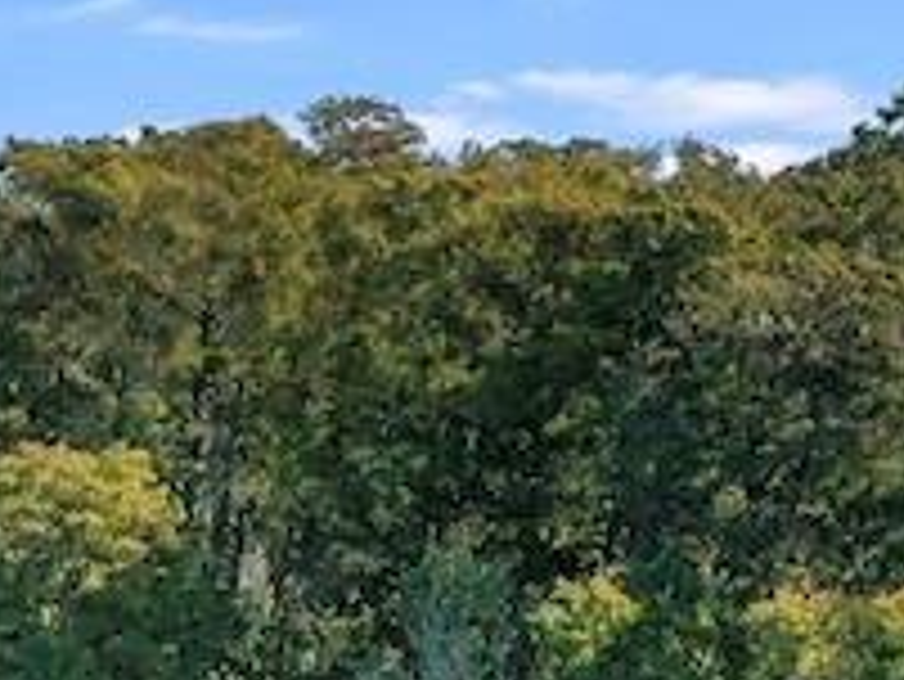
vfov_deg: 9.9
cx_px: -958
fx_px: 3580
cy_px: 1452
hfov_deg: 12.5
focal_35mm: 137
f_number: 5.6
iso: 100
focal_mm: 10.26
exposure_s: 1/500
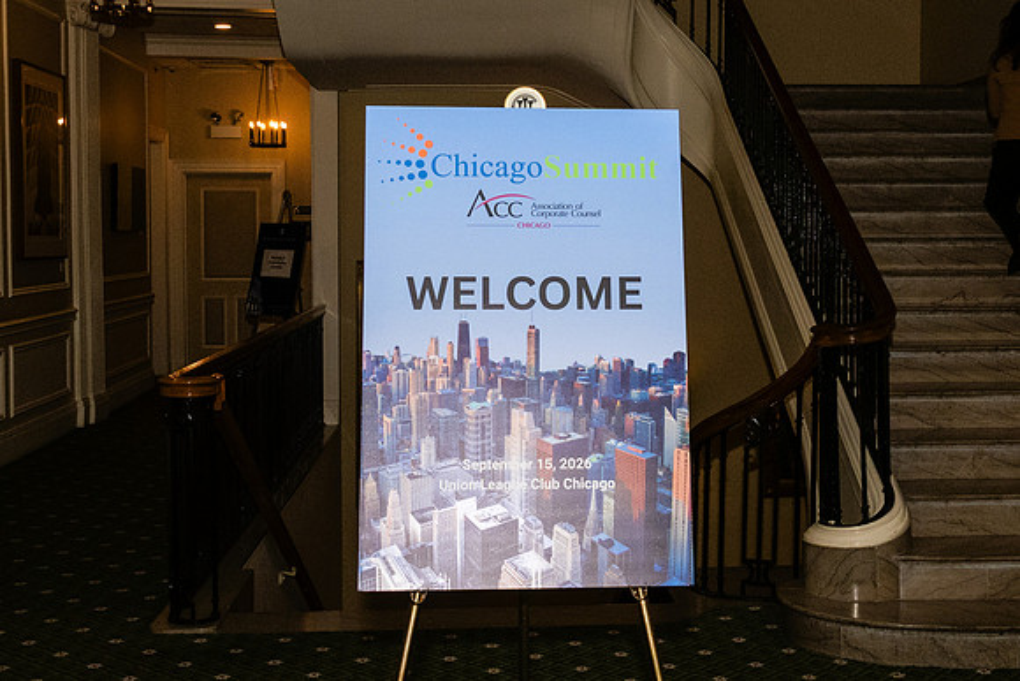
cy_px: 340
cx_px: 510
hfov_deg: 49.5
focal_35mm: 39
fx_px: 1105
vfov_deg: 34.2
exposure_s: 1/160
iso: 3200
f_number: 13
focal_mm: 26
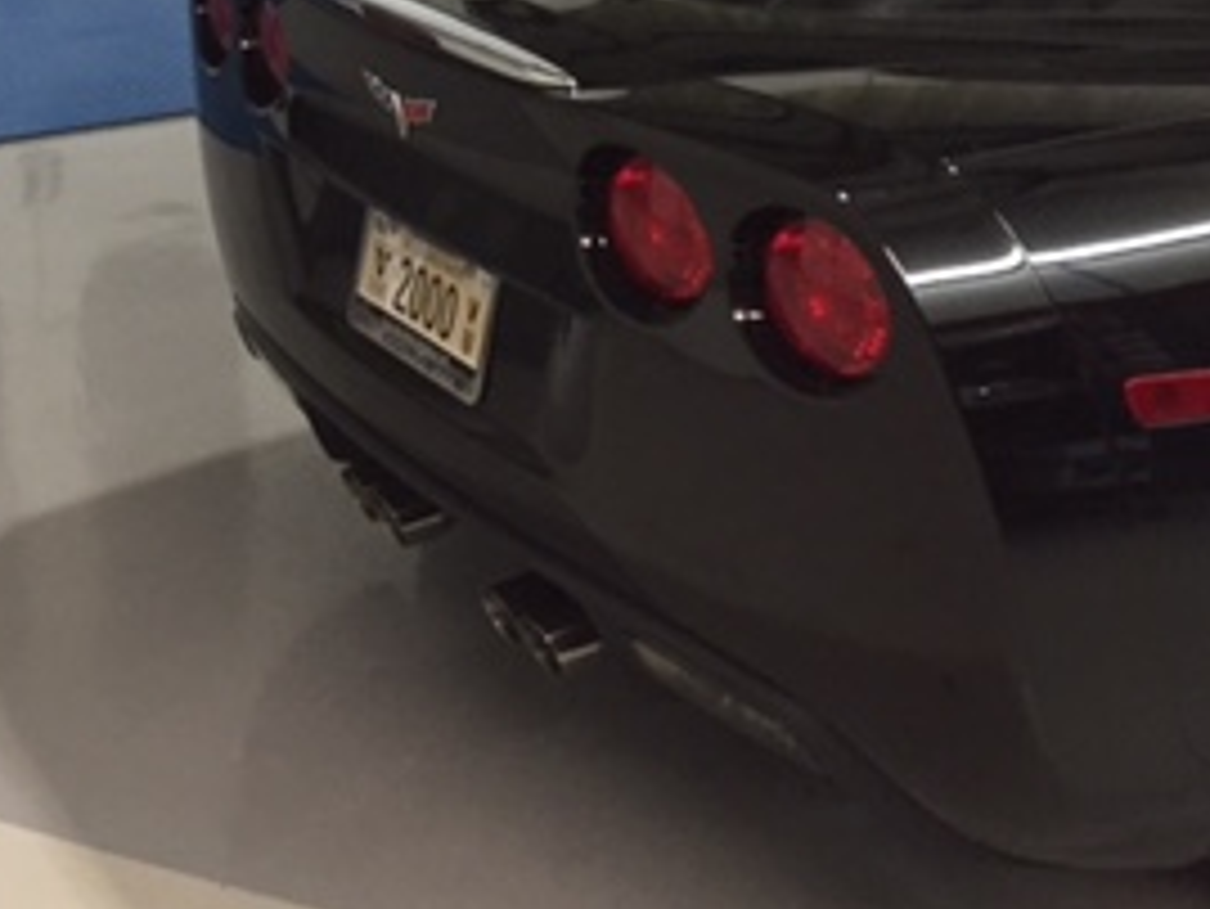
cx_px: 364
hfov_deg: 27.9
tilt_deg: -9.9
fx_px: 2413
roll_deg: +1.1
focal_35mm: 69
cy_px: -162
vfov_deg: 20.1
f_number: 2.2
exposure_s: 1/30
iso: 125
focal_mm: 4.15
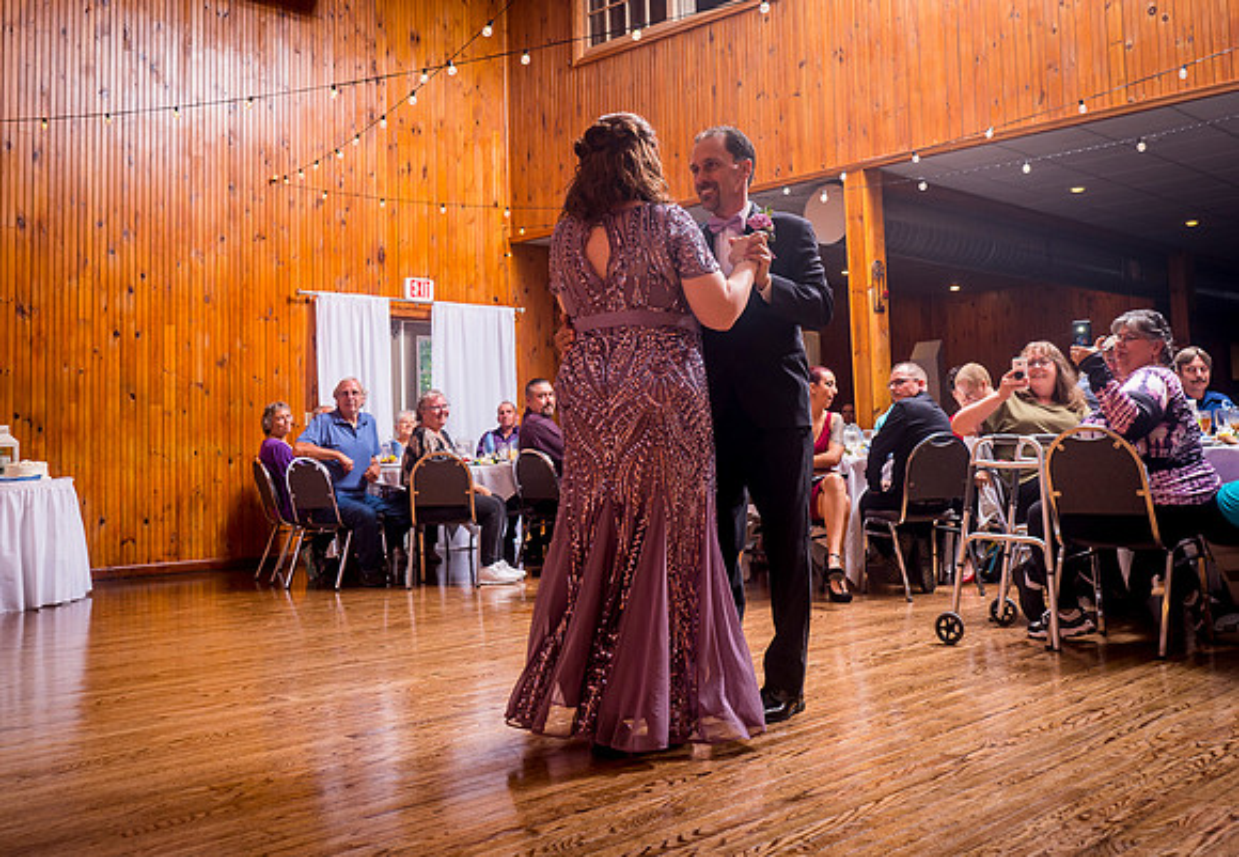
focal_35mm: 36
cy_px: 362
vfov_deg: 37.9
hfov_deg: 52.9
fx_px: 1245
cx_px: 652
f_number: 5.6
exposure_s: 1/125
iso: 320
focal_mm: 28
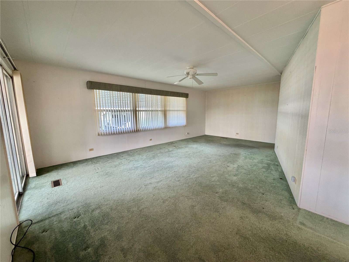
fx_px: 141
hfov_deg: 102.1
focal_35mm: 14
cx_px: 174
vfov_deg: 85.7
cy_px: 131
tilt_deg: -6.0
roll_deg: +1.7
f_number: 2.2
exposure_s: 1/60
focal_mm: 2.22
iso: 250
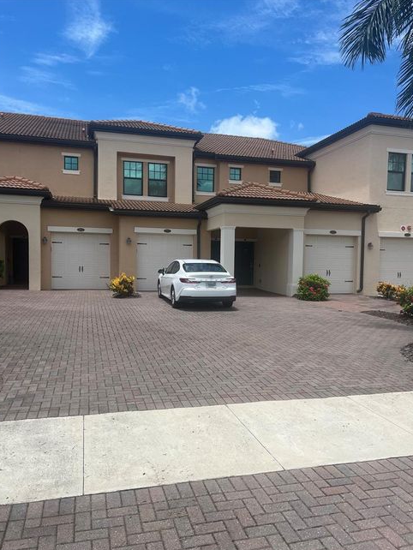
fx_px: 429
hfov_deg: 51.4
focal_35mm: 27
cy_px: 282
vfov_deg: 65.3
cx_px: 203
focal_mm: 5.1
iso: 50
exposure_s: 1/4310
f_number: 1.6
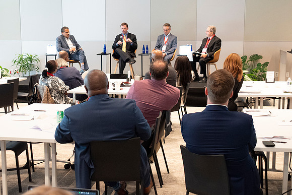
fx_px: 483
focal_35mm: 60
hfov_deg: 33.6
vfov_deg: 22.8
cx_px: 131
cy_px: 111
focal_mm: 34
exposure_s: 1/60
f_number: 4.5
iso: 3200
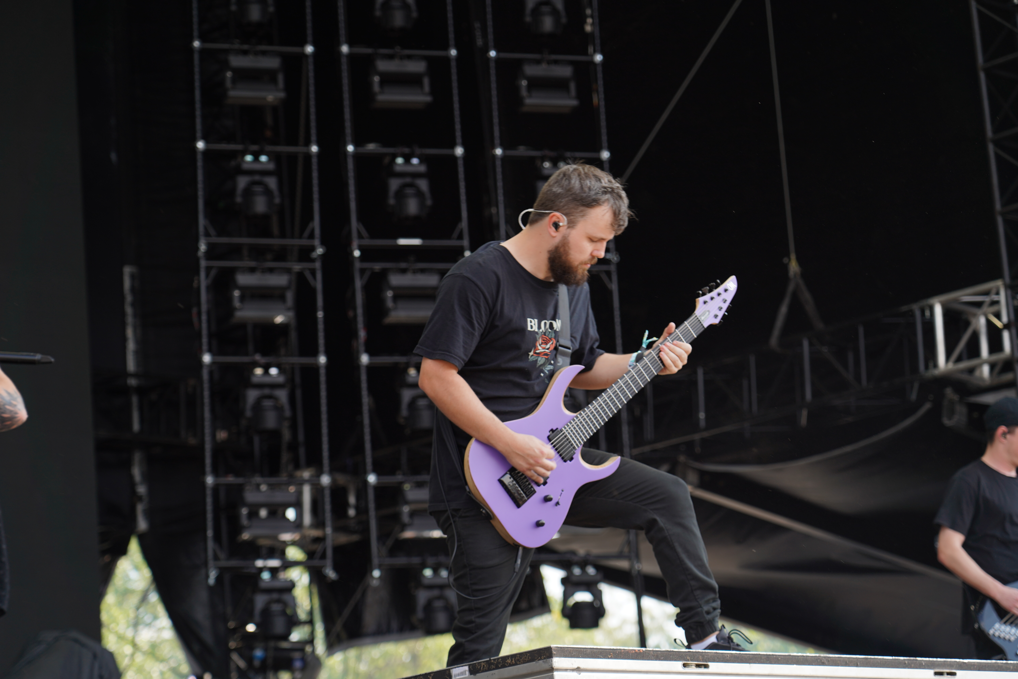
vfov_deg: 13.0
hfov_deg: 19.5
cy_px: 340
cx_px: 509
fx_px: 2969
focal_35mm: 105
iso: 100
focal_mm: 105
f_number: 5
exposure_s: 1/200
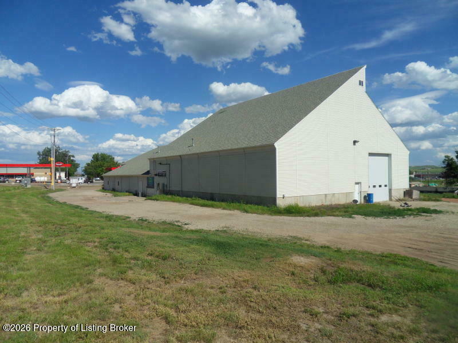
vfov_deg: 56.8
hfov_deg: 71.6
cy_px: 172
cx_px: 229
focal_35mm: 24
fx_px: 318
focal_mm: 4.2
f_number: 7.5
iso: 80
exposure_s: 1/350
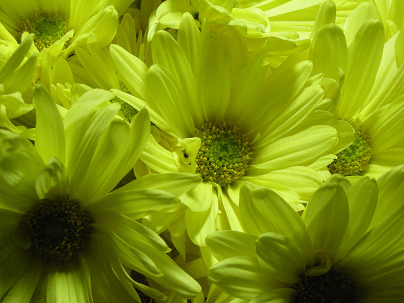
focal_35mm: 105
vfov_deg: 14.1
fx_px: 1225
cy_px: 152
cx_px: 202
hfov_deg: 18.7
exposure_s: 1/60
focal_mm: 17.1
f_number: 4.7
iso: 288
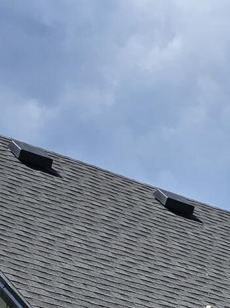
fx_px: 1295
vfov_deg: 11.4
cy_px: 714
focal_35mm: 146
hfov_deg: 9.6
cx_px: 420
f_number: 1.7
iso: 12
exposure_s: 1/864
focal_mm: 6.3
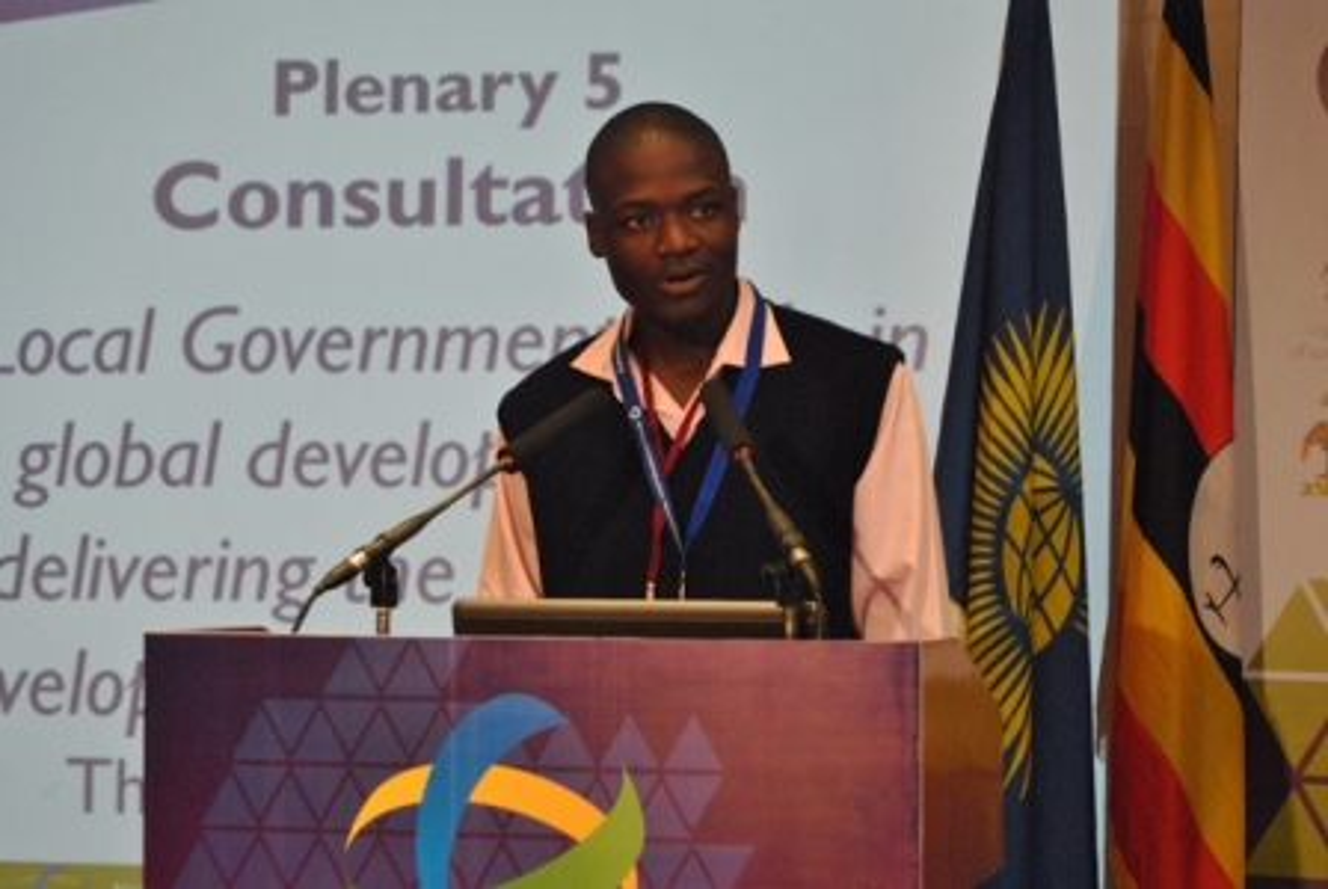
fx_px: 3047
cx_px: 664
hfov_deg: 24.6
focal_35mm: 82
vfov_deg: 16.6
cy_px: 444
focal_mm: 55
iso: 1600
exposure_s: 1/40
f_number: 5.6
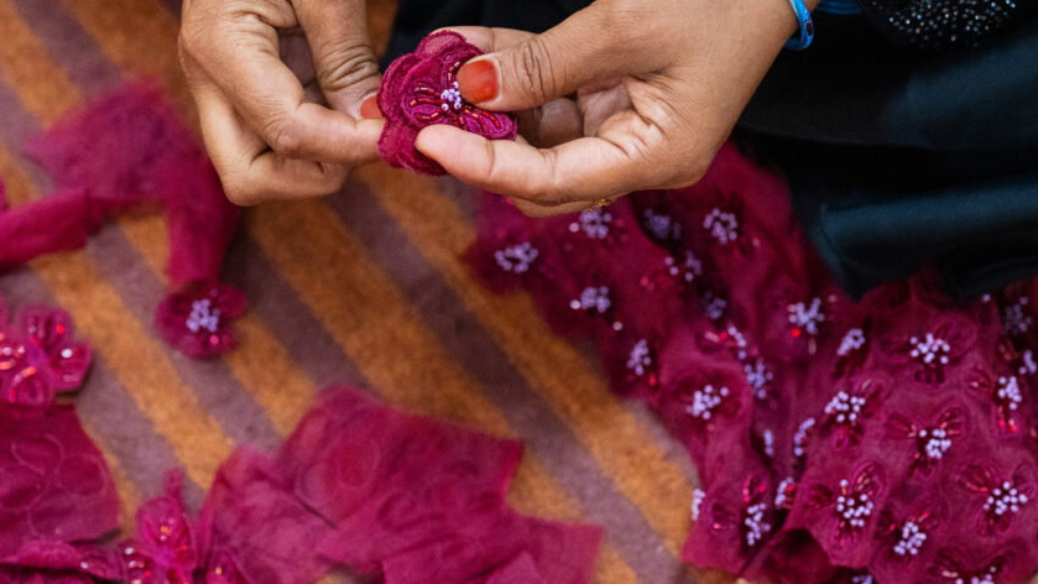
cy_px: 114
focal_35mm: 75
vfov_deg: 16.0
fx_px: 2064
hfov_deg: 28.1
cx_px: 384
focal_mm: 50
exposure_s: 1/200
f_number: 3.5
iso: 9000
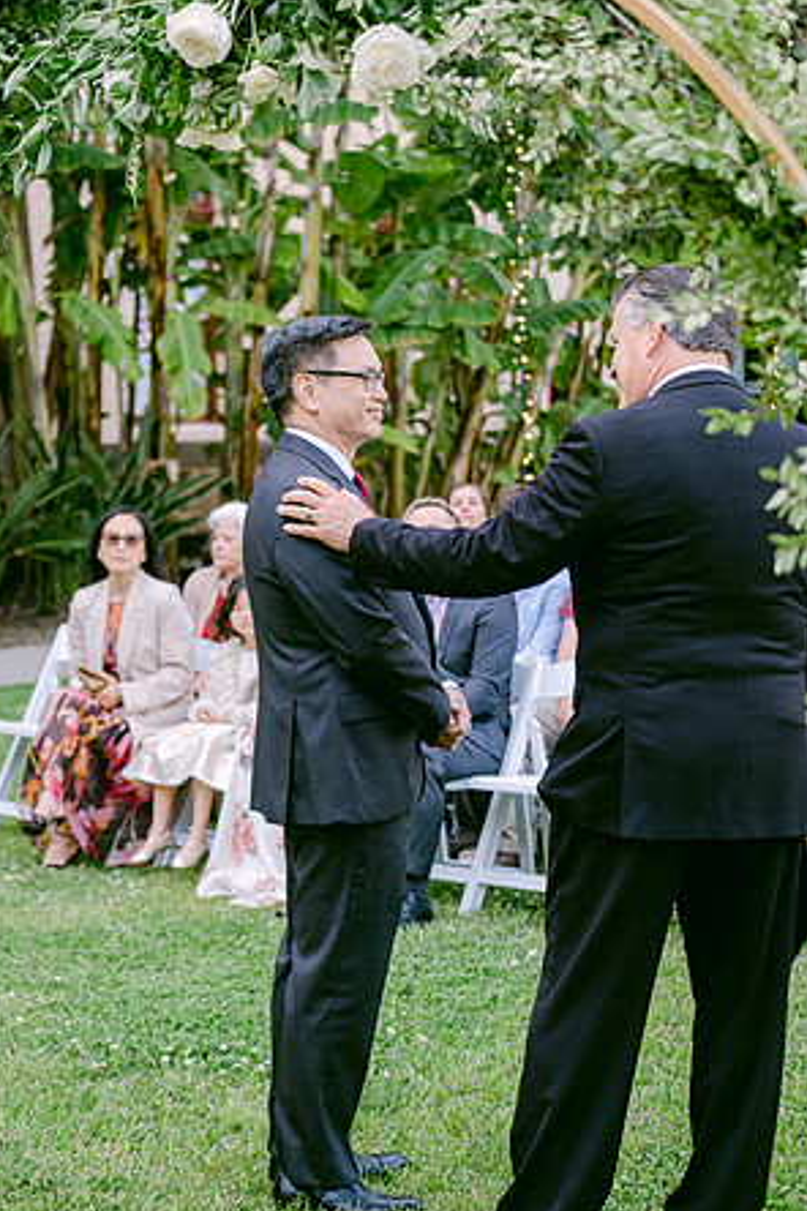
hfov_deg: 17.9
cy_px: 608
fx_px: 2555
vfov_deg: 26.7
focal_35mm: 76
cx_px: 401
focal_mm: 50
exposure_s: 1/170
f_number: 2.8
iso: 400
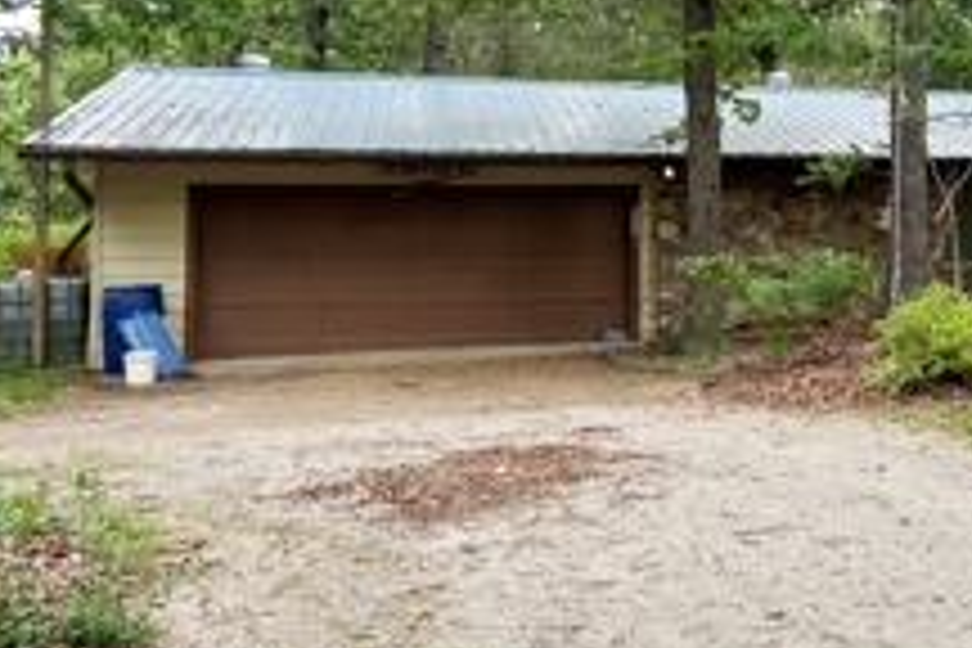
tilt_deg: +1.7
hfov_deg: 36.8
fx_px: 1350
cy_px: 166
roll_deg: +0.5
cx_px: 896
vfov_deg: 26.7
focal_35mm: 50
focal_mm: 5.7
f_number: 1.5
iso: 50
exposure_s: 1/347
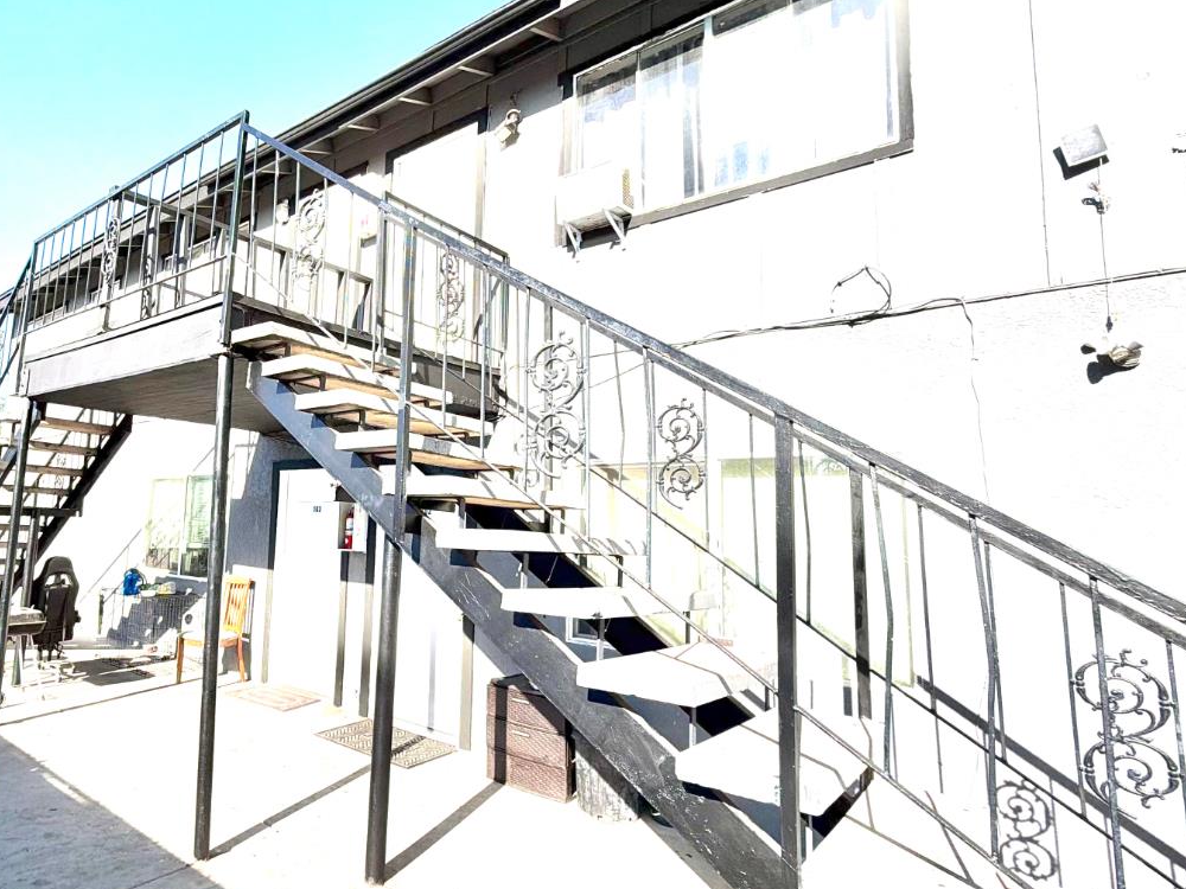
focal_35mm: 21
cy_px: 455
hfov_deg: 75.1
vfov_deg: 63.4
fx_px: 719
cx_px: 346
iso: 25
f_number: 2.2
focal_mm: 2.22
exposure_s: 1/770
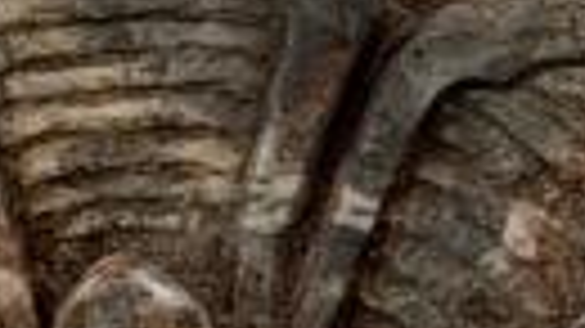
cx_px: 122
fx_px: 7474
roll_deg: +1.3
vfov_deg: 2.5
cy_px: 939
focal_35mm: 482
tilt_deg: +3.5
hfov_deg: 4.5
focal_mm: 6.76
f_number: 1.78
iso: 50
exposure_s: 1/50
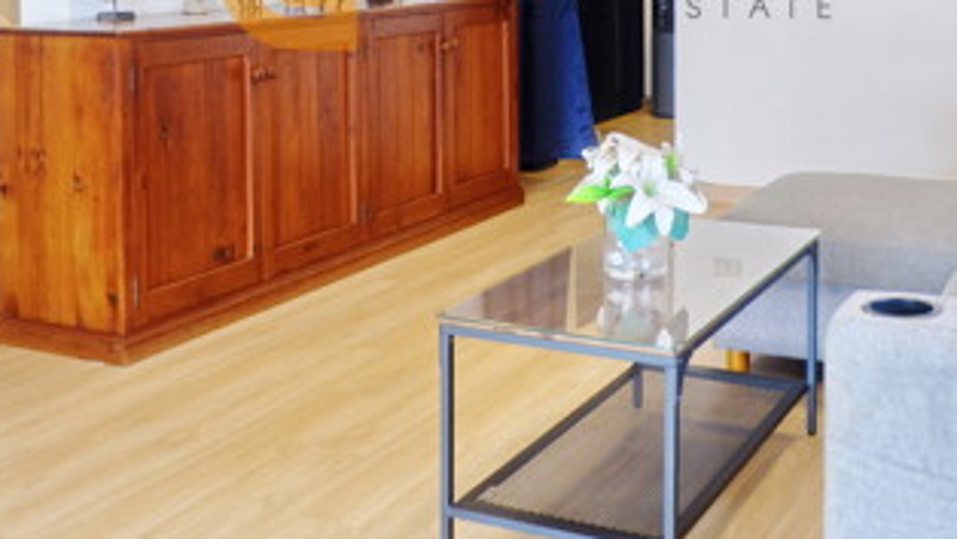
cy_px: -30
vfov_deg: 23.6
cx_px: 579
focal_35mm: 48
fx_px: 1219
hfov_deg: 42.6
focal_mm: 16
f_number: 3.5
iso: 200
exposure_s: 1/26
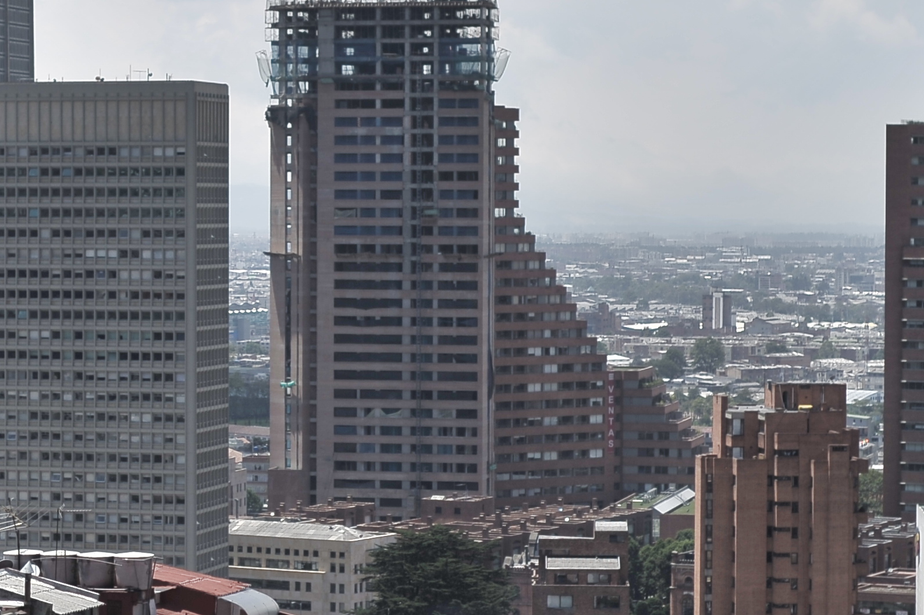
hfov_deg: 15.3
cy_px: 349
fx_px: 3437
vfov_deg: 10.2
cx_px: 307
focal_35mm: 134
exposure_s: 1/8000
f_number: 2.2
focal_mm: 50
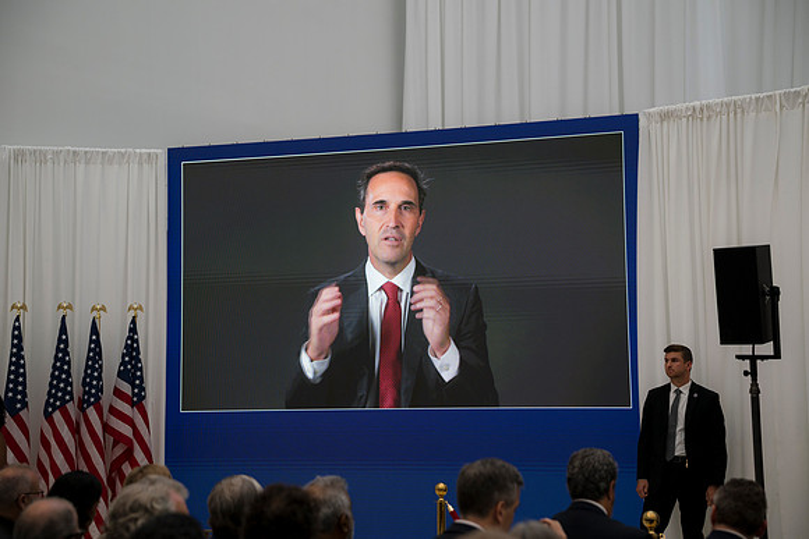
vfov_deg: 22.6
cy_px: 270
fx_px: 1349
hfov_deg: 33.4
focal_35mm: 60
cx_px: 404
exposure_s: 1/200
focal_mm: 60
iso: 200
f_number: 2.8
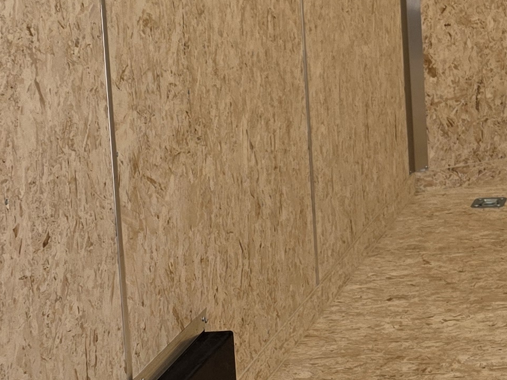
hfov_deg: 18.0
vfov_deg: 14.9
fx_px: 1406
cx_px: 786
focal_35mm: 96
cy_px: -66
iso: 80
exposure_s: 1/1799
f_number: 1.7
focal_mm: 6.3
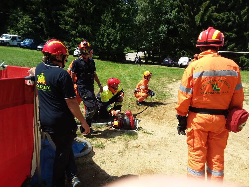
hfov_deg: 65.3
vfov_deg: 51.4
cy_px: 94
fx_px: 194
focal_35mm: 27
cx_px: 124
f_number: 1.9
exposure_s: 1/1130
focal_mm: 2.91
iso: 40
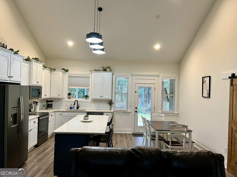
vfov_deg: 53.1
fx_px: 178
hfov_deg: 67.3
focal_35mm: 26
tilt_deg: +0.5
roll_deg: -1.7
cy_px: 88
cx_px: 118
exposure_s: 1/60
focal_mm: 5.7
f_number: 1.5
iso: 100
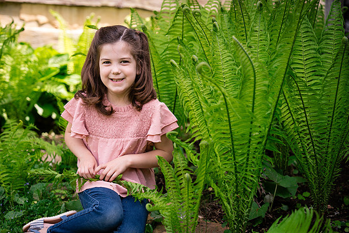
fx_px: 727
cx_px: 170
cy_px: 120
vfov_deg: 18.2
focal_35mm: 75
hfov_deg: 27.0
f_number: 2.8
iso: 100
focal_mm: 70
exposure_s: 1/320
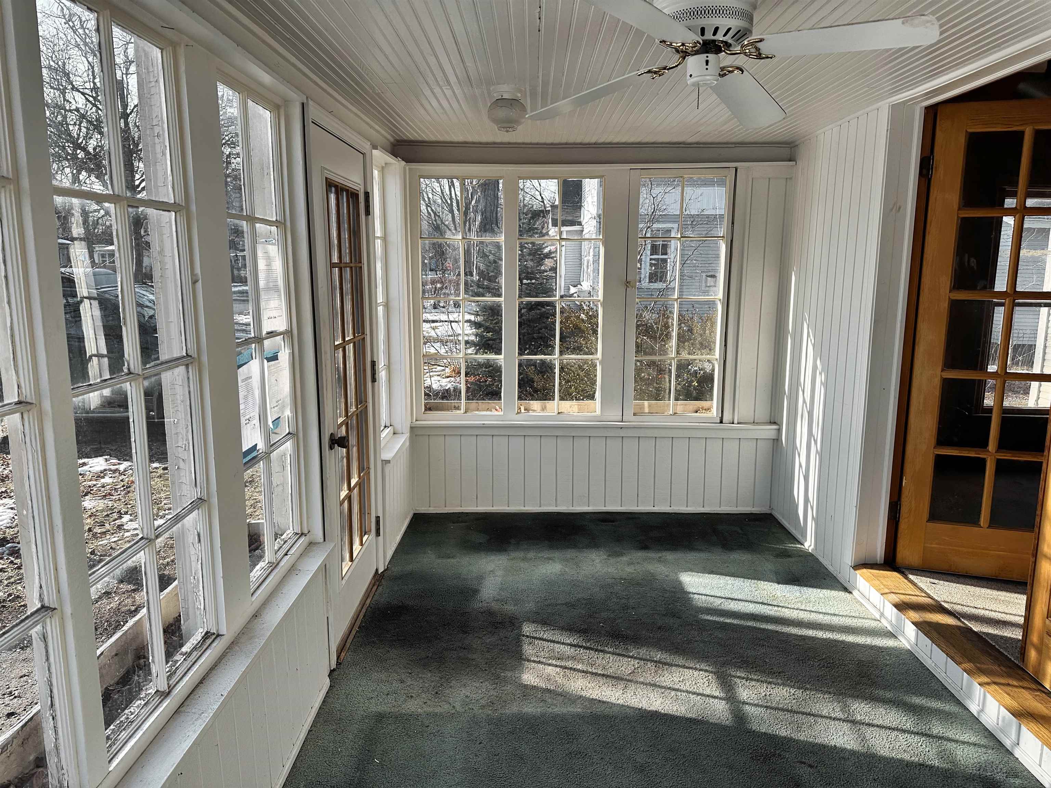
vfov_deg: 56.8
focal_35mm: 24
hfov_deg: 71.6
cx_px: 526
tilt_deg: -7.2
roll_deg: -2.7
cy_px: 394
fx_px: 729
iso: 80
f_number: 1.78
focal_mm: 6.86
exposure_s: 1/918
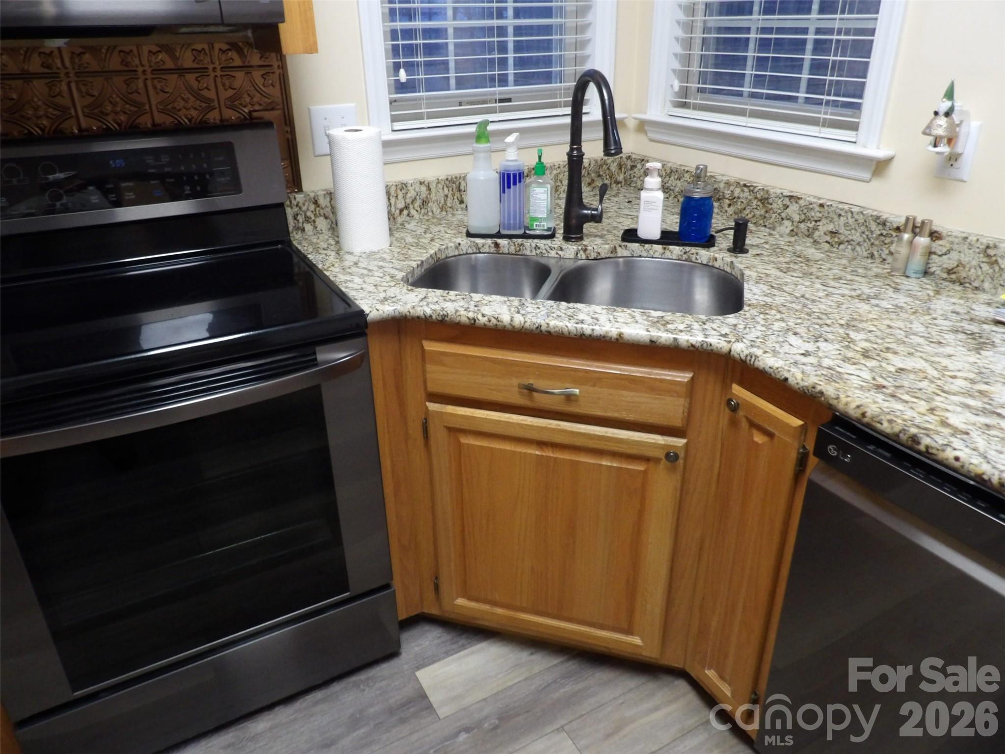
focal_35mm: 24
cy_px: 377
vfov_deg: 56.8
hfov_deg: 71.6
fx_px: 697
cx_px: 502
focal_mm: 4.3
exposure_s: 1/17
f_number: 3.2
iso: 403
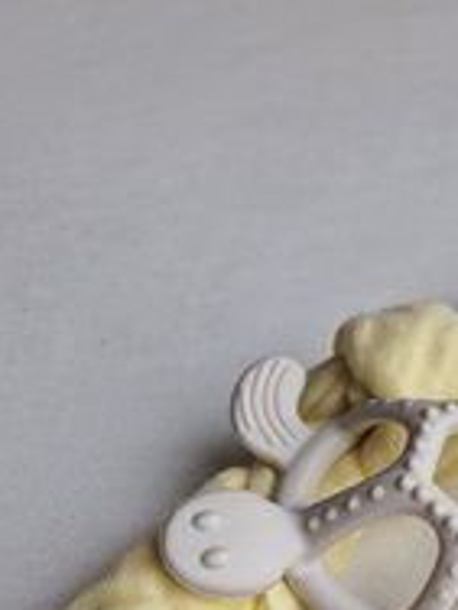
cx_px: 328
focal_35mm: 49
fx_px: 864
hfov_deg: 29.3
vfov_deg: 36.1
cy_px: 568
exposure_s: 1/180
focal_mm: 5.4
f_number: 1.8
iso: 50
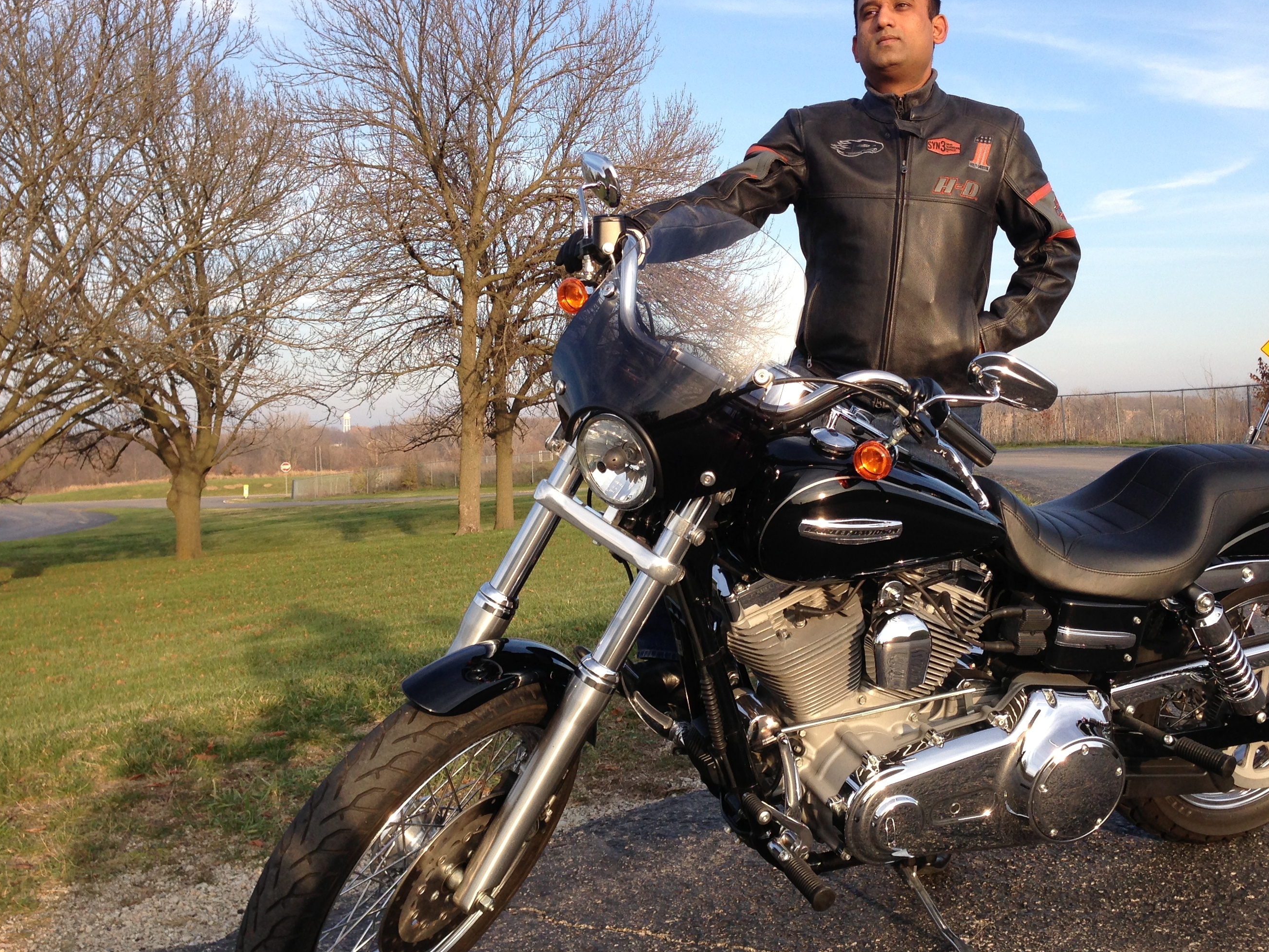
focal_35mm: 41
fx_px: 1503
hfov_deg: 45.7
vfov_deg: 35.1
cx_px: 713
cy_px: 458
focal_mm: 4.13
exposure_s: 1/452
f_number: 2.4
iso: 50
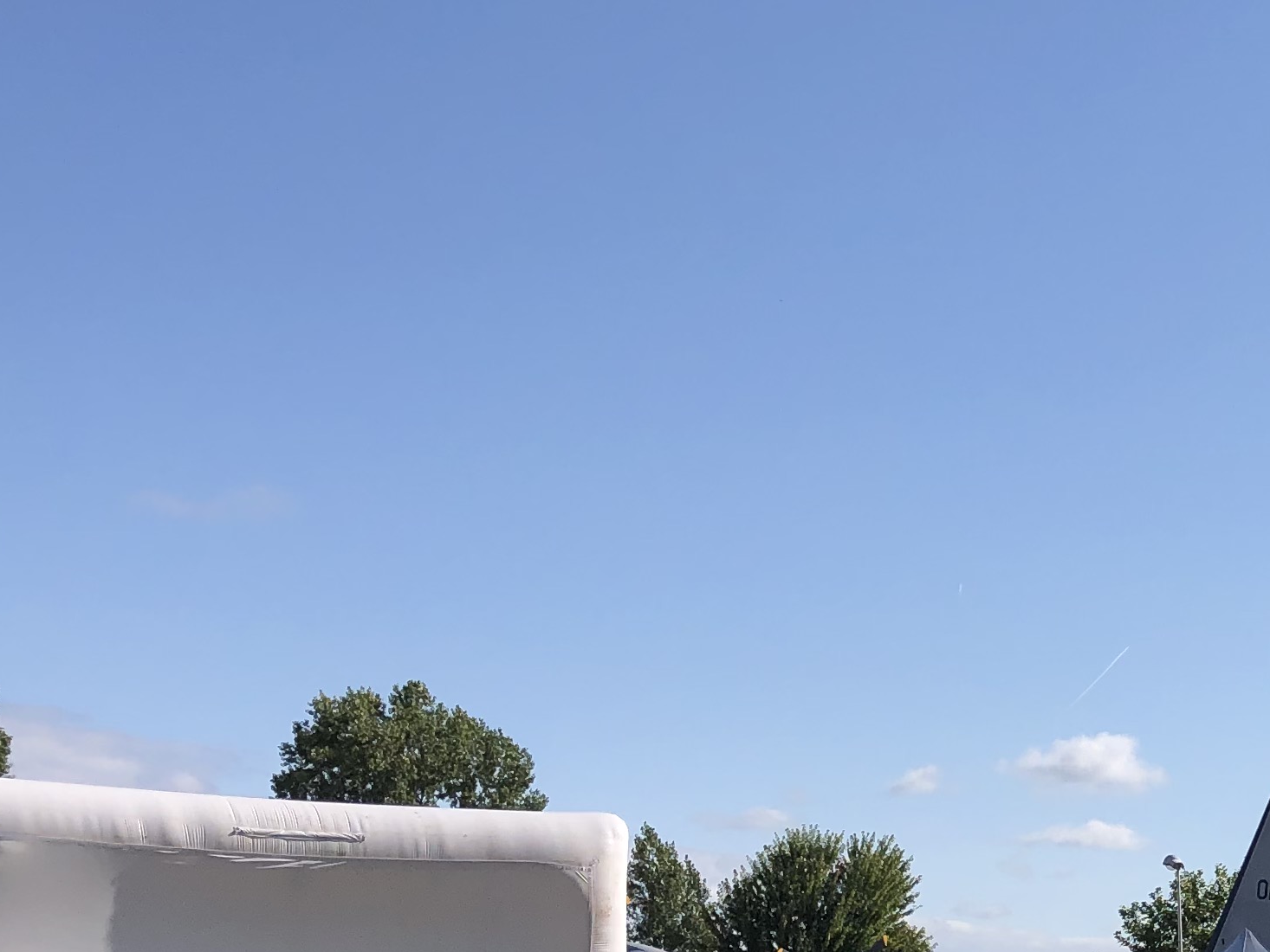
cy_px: 893
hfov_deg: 23.5
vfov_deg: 18.8
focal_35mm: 77
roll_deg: -0.5
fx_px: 2825
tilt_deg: +2.5
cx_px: 1457
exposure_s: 1/3436
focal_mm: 4
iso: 25
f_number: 1.8
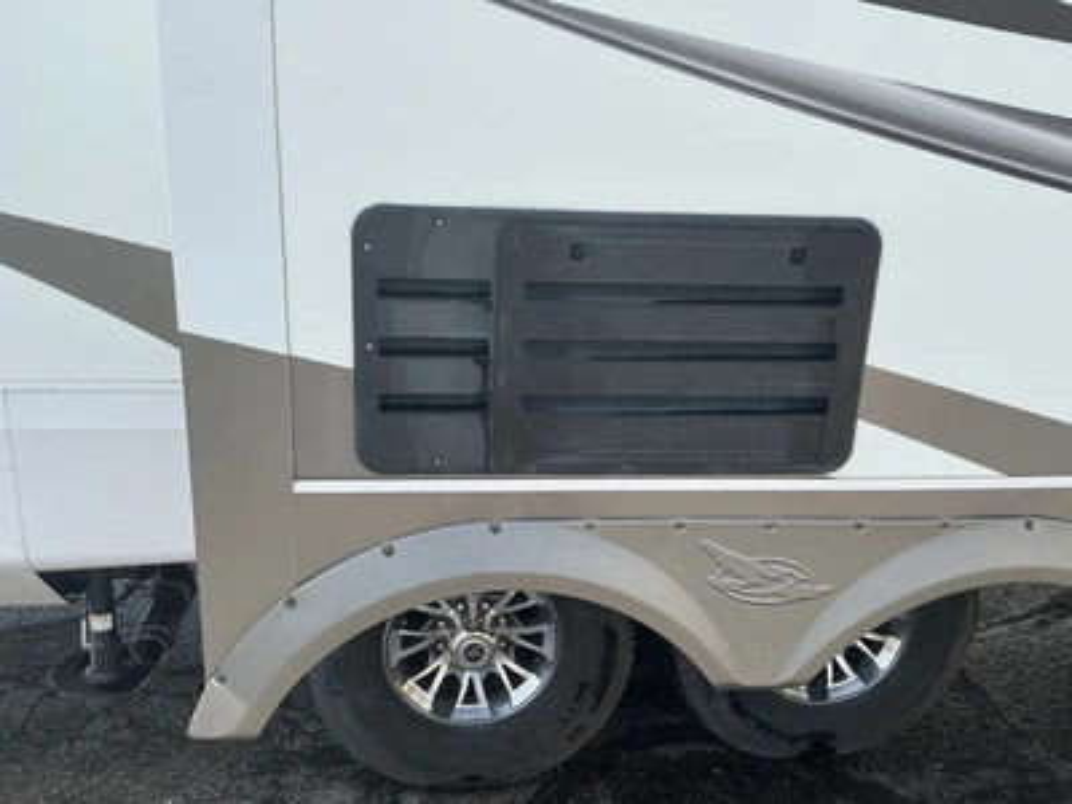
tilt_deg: -11.3
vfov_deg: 49.7
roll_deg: -2.7
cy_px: 402
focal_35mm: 28
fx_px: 867
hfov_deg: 63.4
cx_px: 536
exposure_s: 1/574
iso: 25
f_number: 1.8
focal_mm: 3
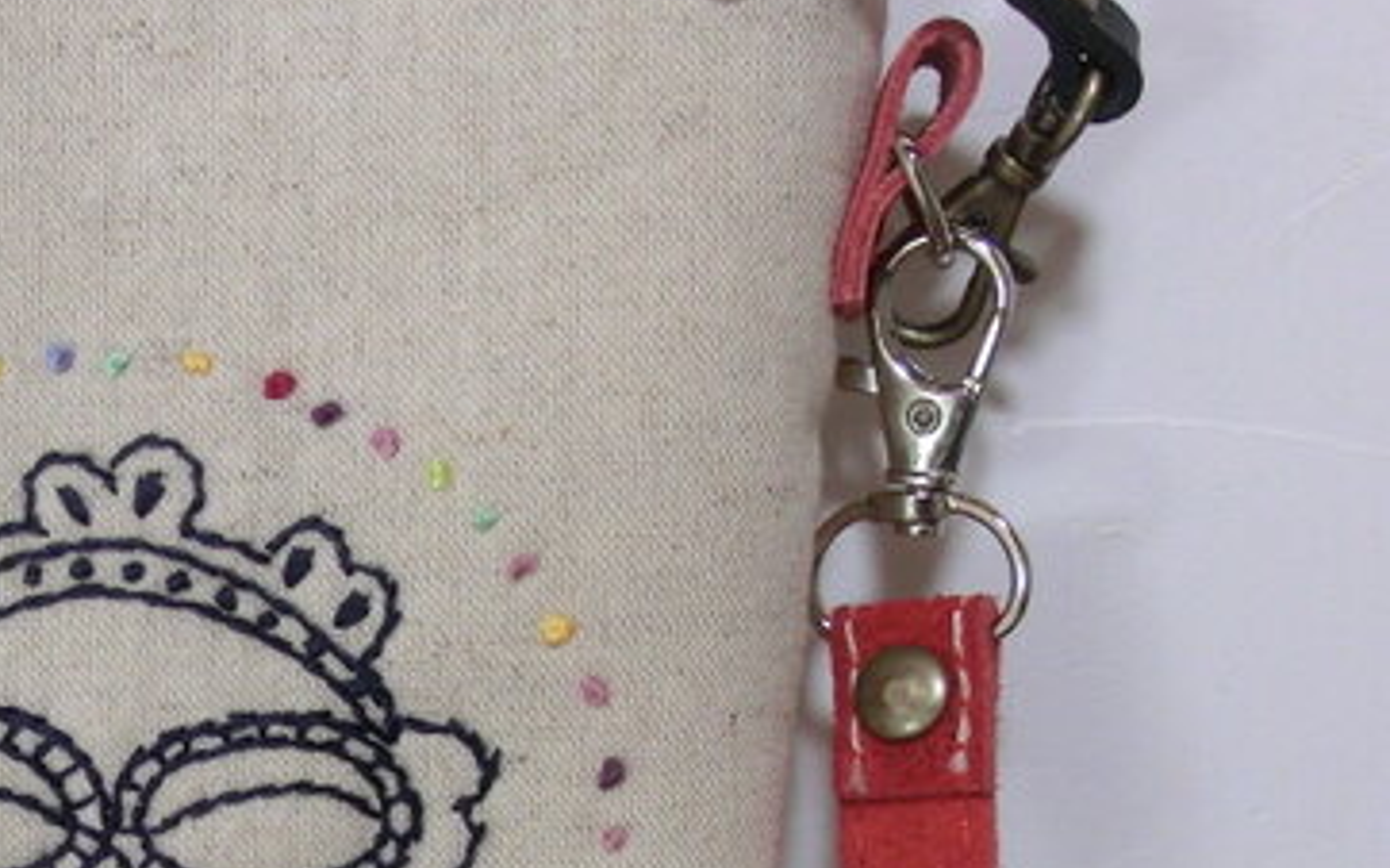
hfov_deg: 32.4
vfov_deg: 21.1
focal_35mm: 60
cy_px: 799
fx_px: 2272
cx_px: 148
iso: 250
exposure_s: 1/60
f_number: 3
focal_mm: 4.24
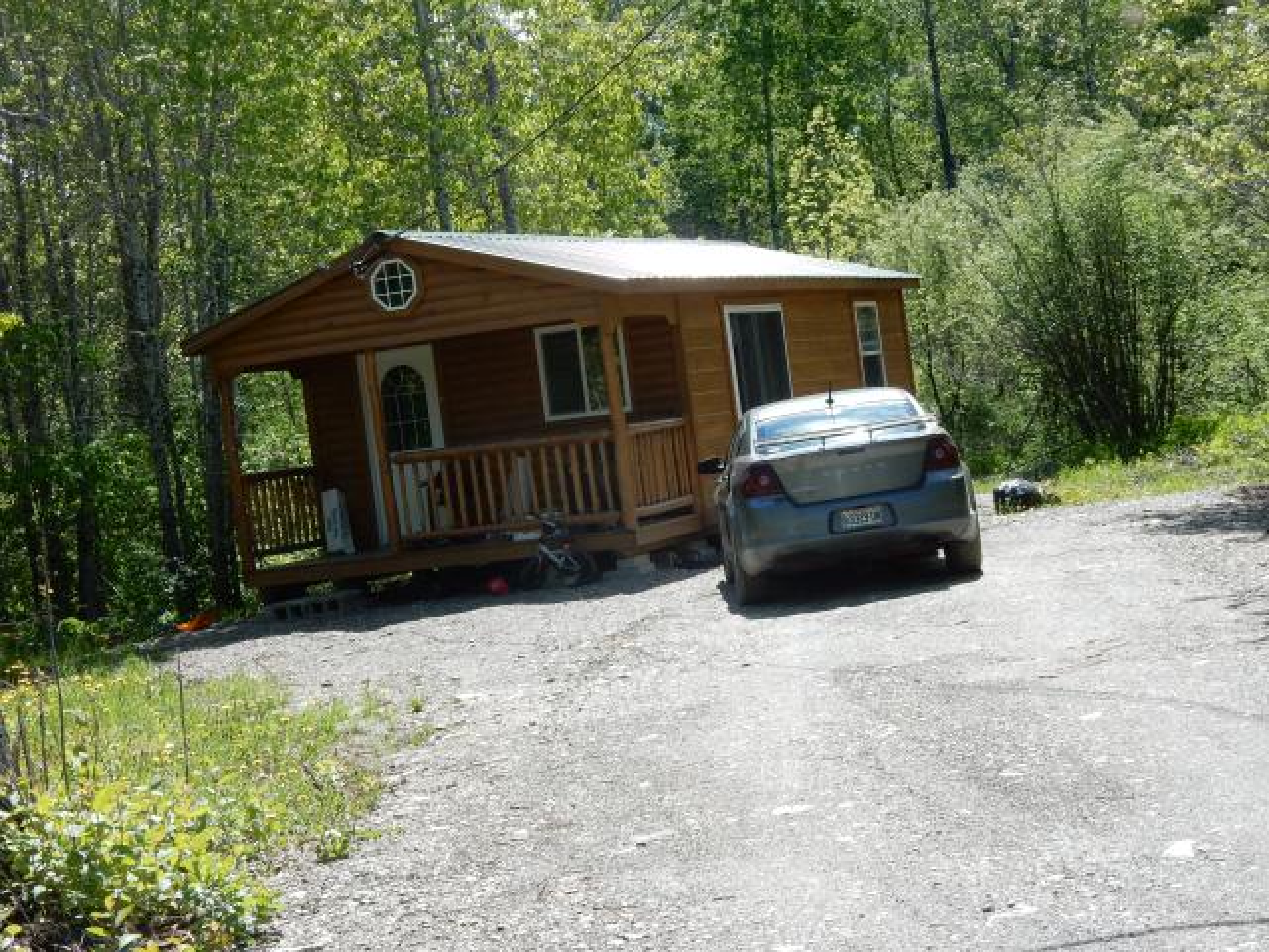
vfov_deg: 20.7
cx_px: 634
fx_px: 2603
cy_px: 476
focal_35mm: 71
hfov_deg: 27.4
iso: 125
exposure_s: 1/400
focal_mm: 12.6
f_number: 4.8
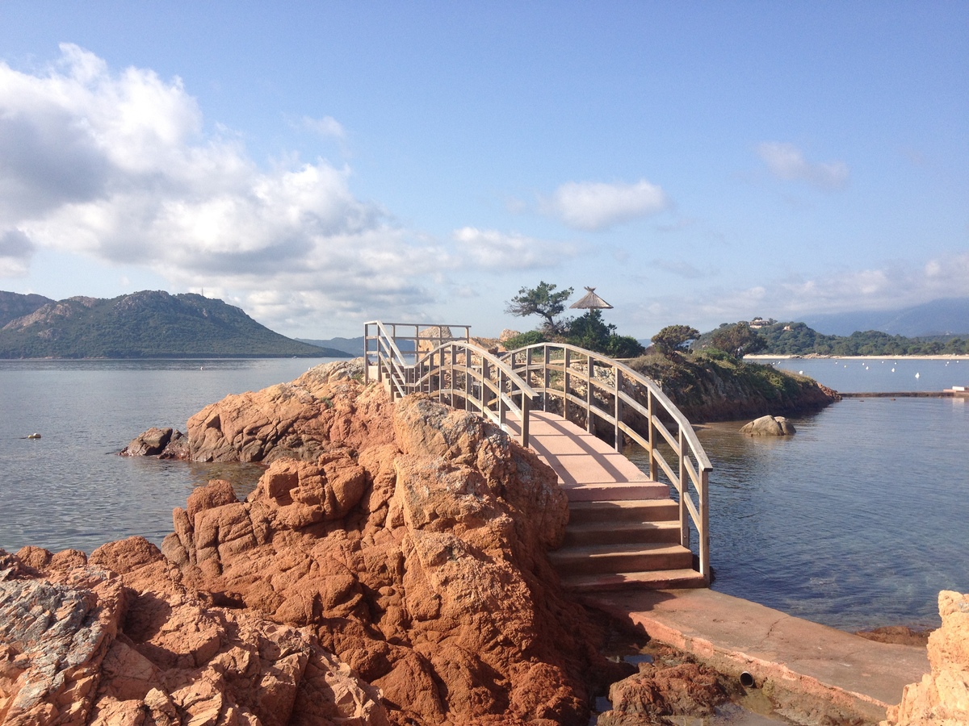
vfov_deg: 40.7
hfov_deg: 52.6
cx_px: 484
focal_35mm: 35
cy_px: 363
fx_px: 980
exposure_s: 1/1493
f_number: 2.4
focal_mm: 4.28
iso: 64
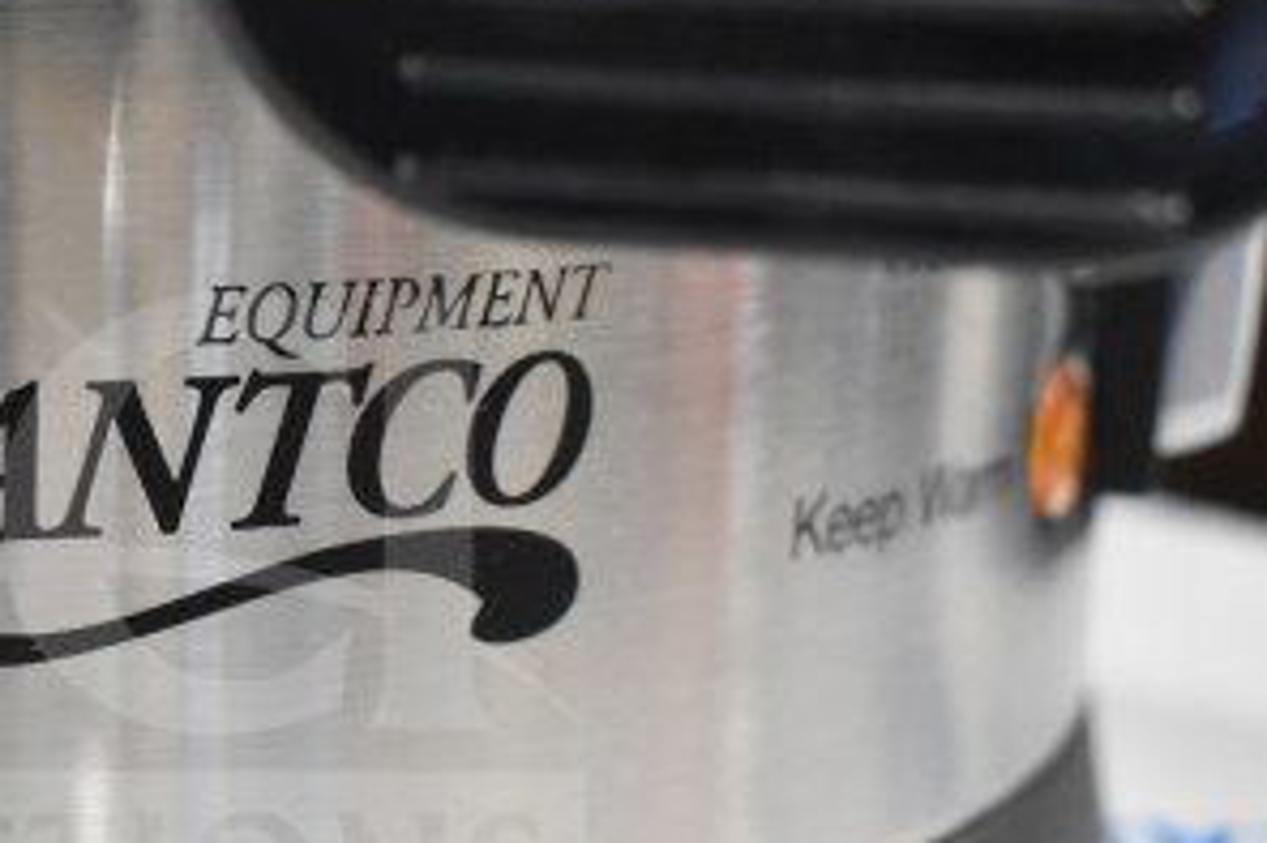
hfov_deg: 20.2
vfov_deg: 13.8
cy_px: 635
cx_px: 103
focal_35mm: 99
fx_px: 3482
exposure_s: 1/50
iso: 5000
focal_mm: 32
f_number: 4.5
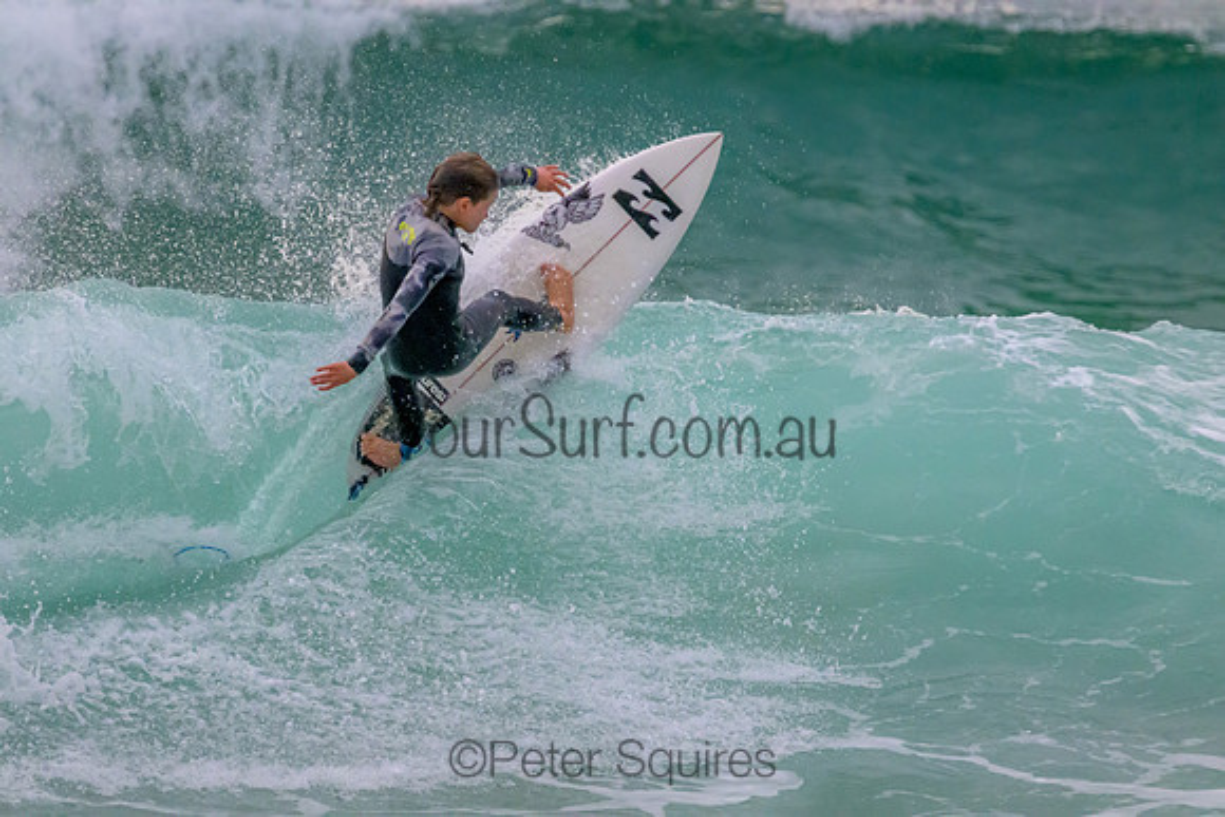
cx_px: 612
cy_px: 408
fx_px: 27227
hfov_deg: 2.6
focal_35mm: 800
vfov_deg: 1.7
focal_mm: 800
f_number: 11
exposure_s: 1/1600
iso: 11400
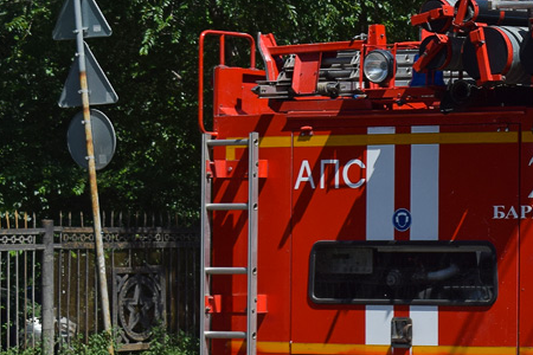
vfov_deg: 8.6
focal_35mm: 160
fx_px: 2369
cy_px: 178
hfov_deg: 12.5
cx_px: 687
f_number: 6.3
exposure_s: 1/800
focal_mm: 40
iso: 100
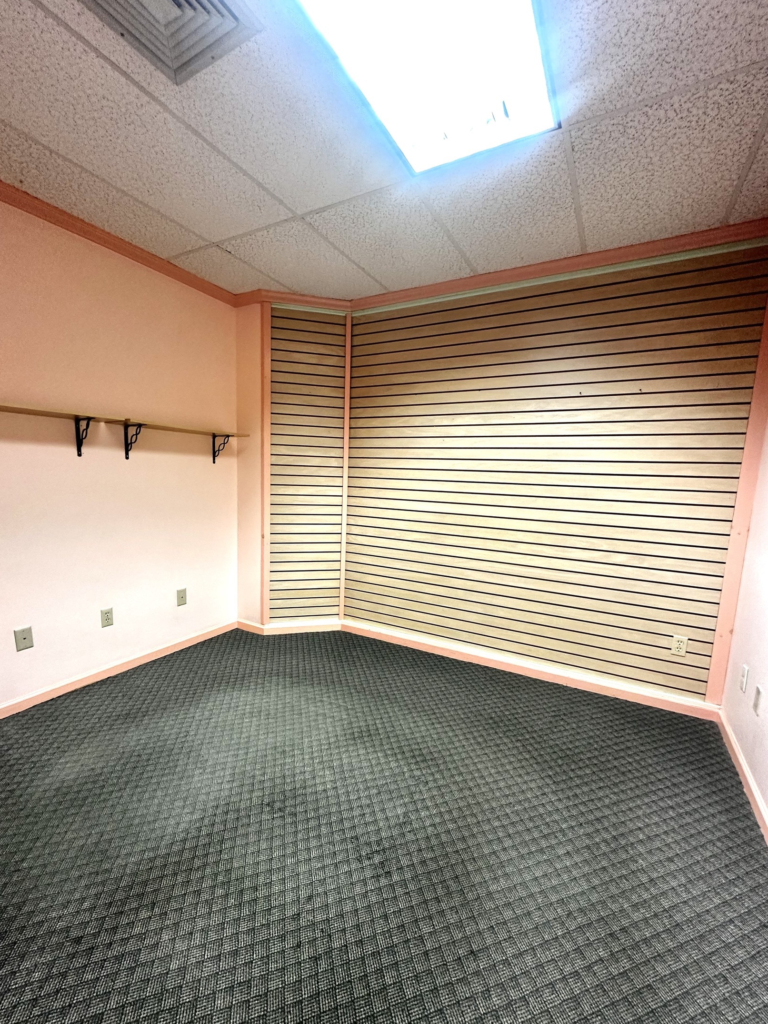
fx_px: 444
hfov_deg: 81.7
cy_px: 537
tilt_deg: -8.5
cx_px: 367
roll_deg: -2.5
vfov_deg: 98.1
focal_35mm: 15
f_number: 2.2
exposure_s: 1/60
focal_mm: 2.22
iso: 250
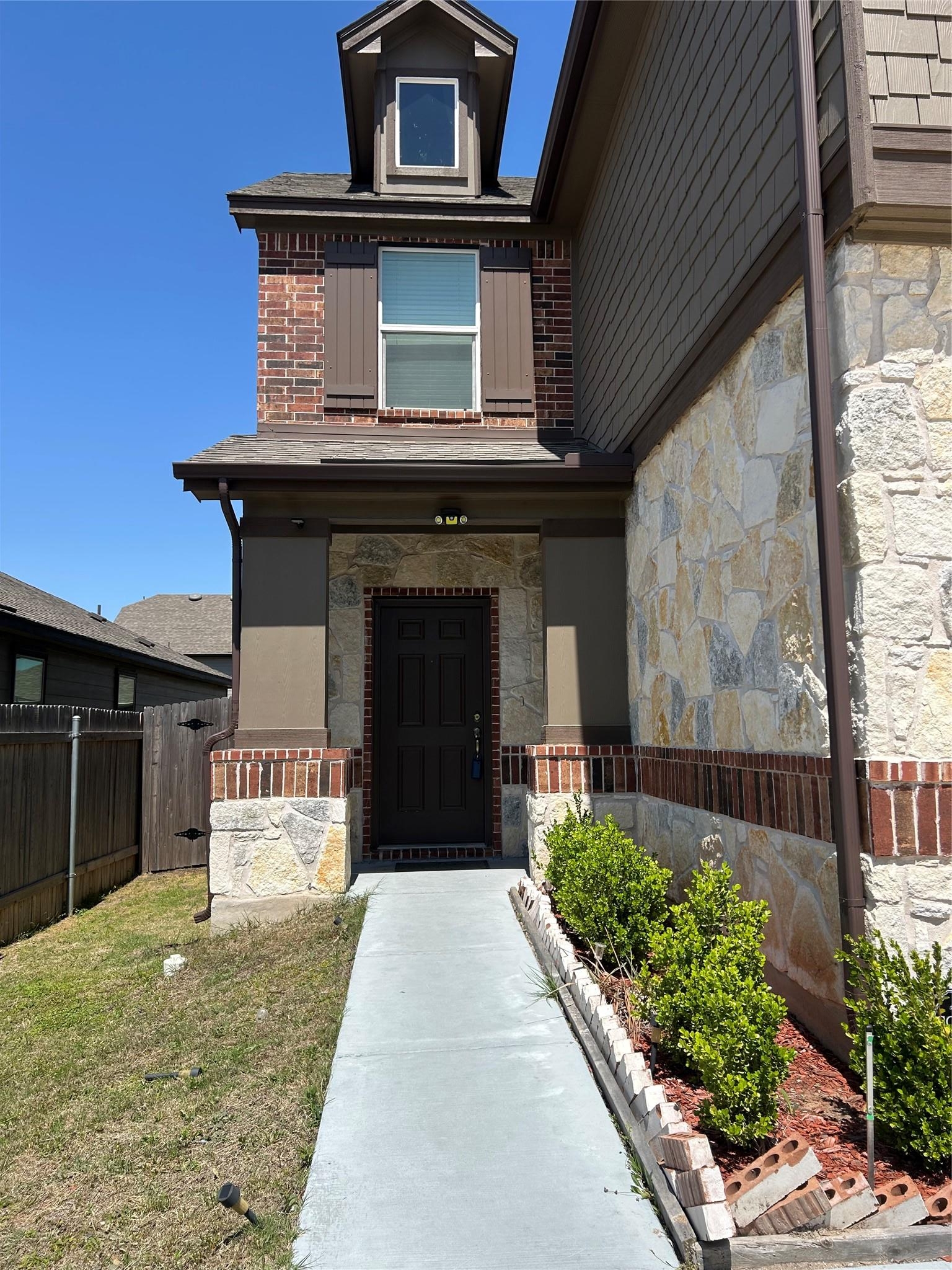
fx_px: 953
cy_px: 635
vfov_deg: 67.3
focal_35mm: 26
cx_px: 476
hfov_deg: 53.1
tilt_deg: +6.5
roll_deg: +0.6
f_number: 1.5
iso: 50
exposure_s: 1/4444
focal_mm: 5.7
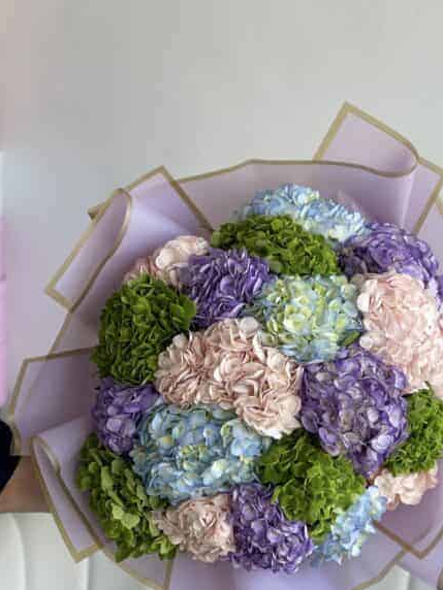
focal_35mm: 85
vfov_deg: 23.0
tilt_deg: -12.0
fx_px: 1450
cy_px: 342
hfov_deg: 17.3
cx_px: 276
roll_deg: -0.4
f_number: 2.2
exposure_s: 1/120
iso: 80
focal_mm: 7.5
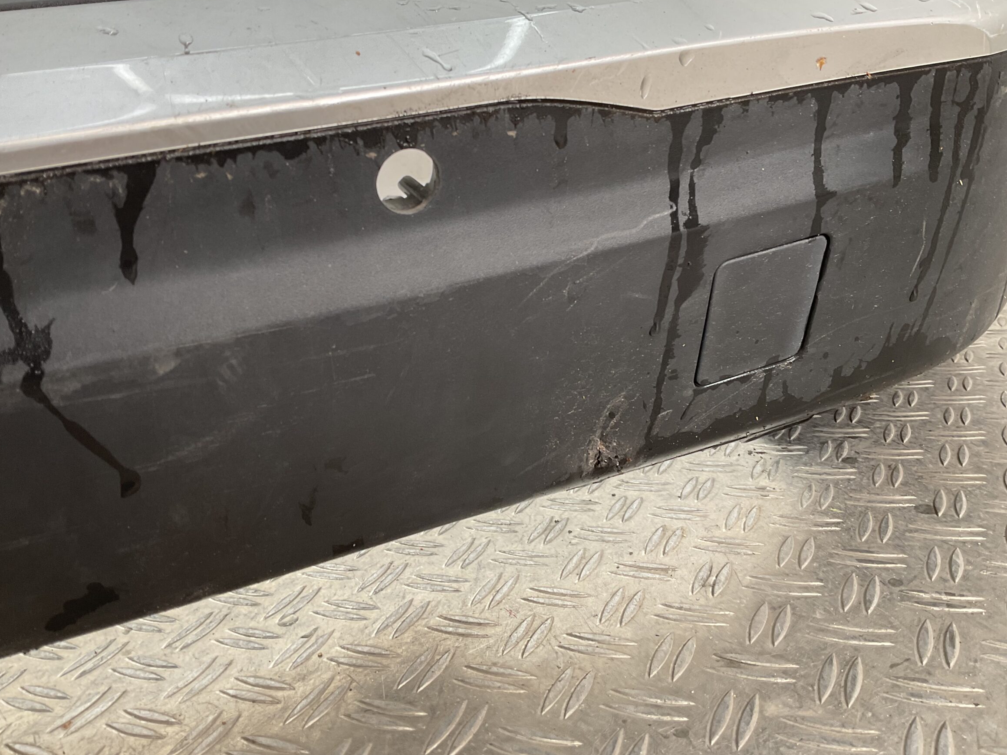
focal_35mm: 32
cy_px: 341
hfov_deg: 56.8
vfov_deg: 44.1
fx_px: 931
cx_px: 494
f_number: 1.8
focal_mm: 3
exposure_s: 1/120
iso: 32
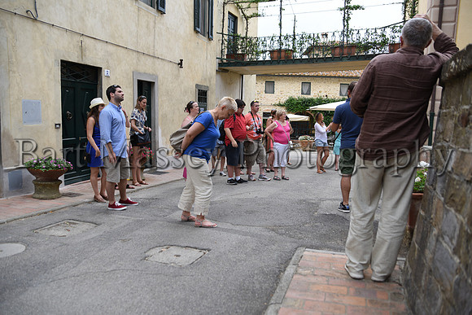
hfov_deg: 65.5
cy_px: 158
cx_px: 236
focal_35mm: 28
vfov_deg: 46.4
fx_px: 367
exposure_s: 1/160
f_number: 3.5
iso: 64
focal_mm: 28
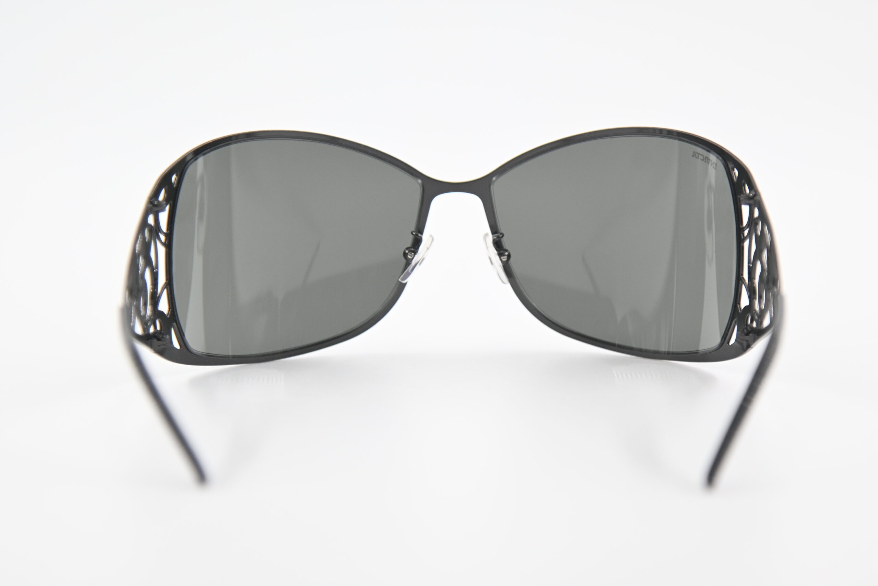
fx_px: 3585
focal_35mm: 147
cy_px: 293
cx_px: 439
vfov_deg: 9.3
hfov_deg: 14.0
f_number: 4
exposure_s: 1/400
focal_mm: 98
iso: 400
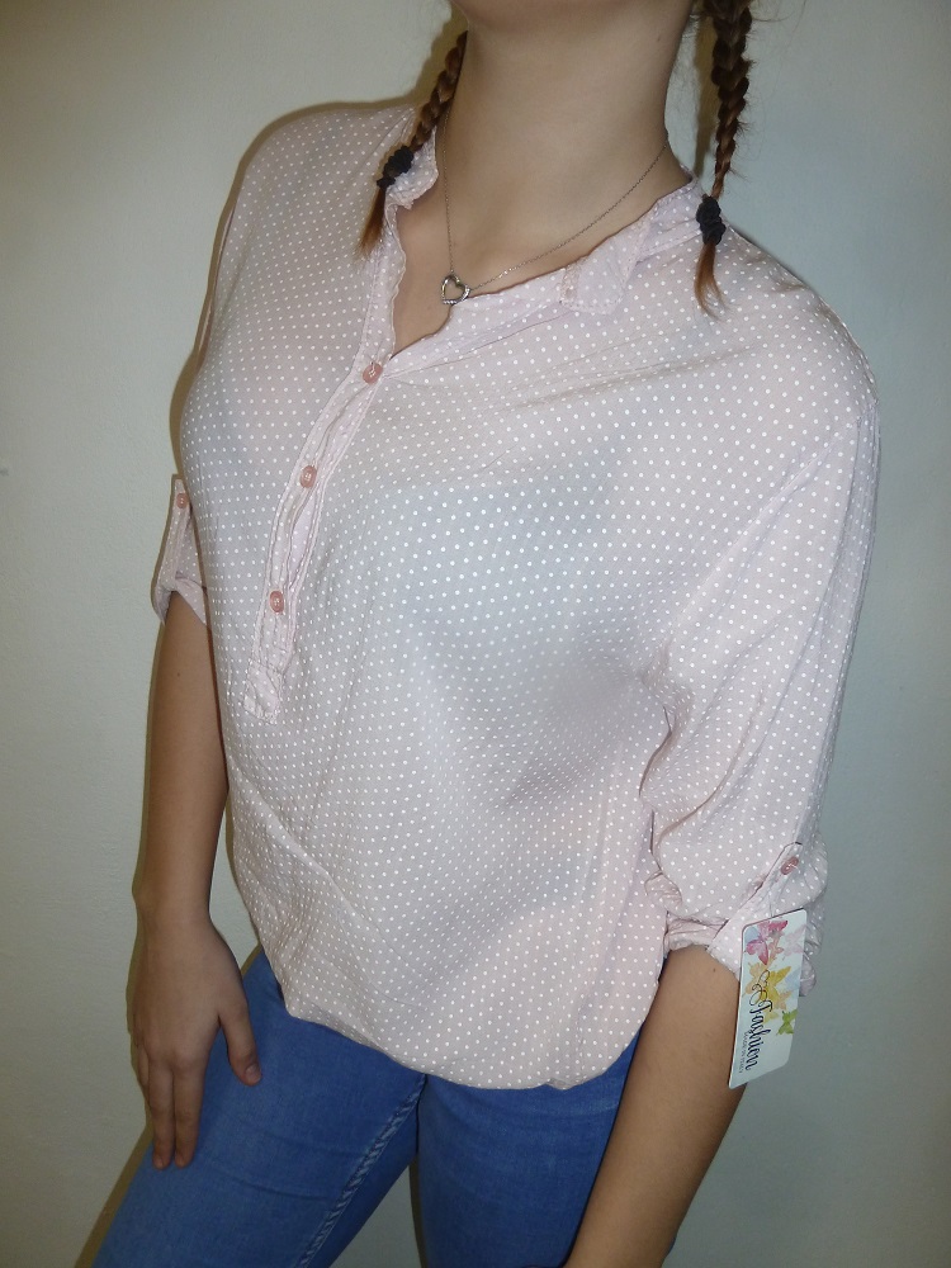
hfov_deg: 54.9
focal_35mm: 25
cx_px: 476
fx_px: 916
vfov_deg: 69.4
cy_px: 634
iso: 160
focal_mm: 4.1
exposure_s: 1/30
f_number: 3.3
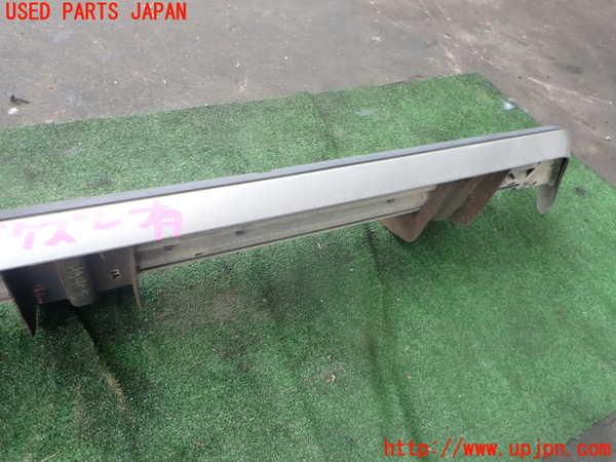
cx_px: 308
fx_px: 445
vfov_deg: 54.9
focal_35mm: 25
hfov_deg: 69.4
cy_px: 231
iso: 100
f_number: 2.8
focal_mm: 4.5
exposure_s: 1/125
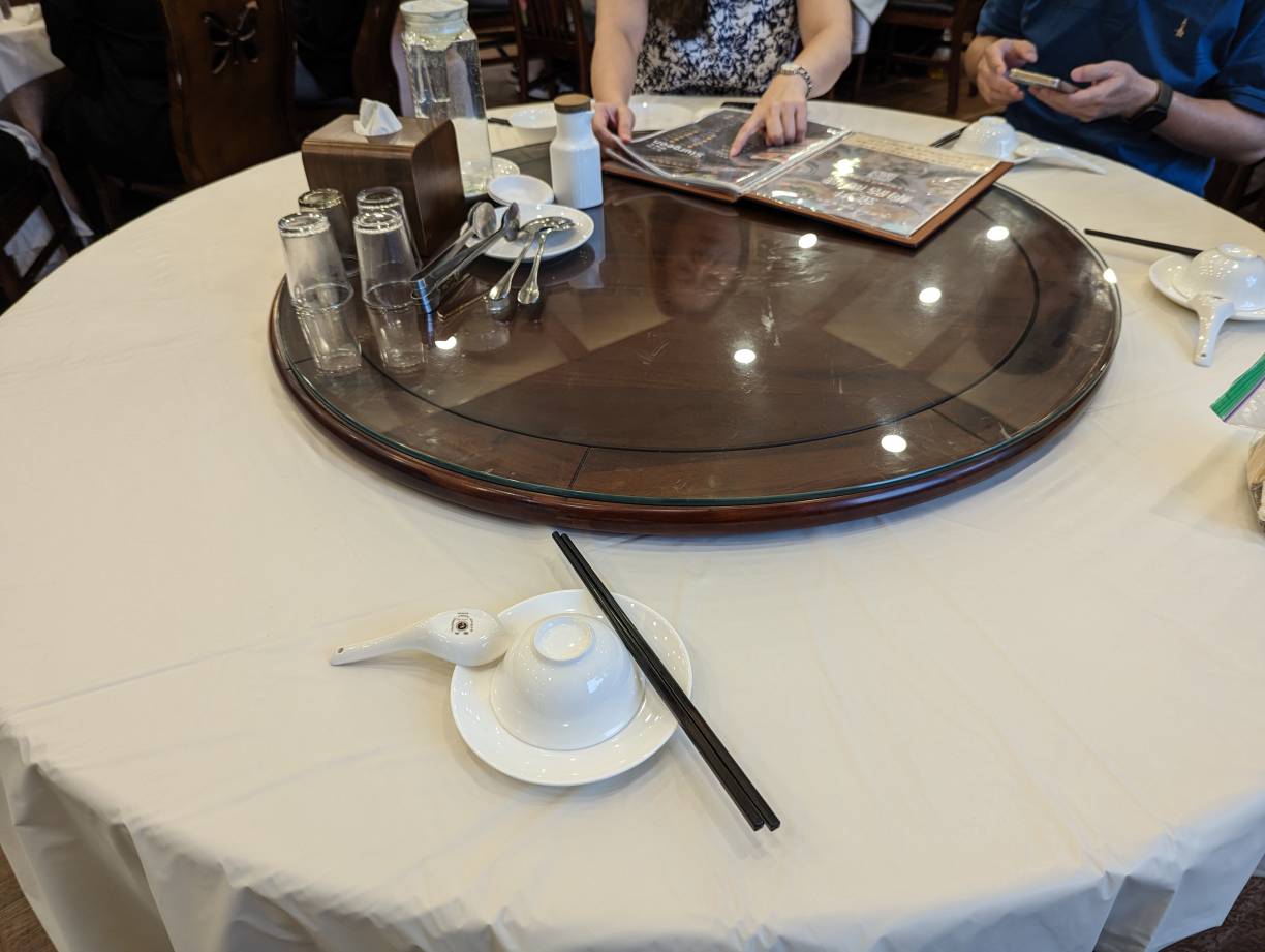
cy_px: 476
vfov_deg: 56.9
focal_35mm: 24
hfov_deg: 71.5
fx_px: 878
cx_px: 632
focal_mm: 6.81
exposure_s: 1/24
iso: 52
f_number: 1.85
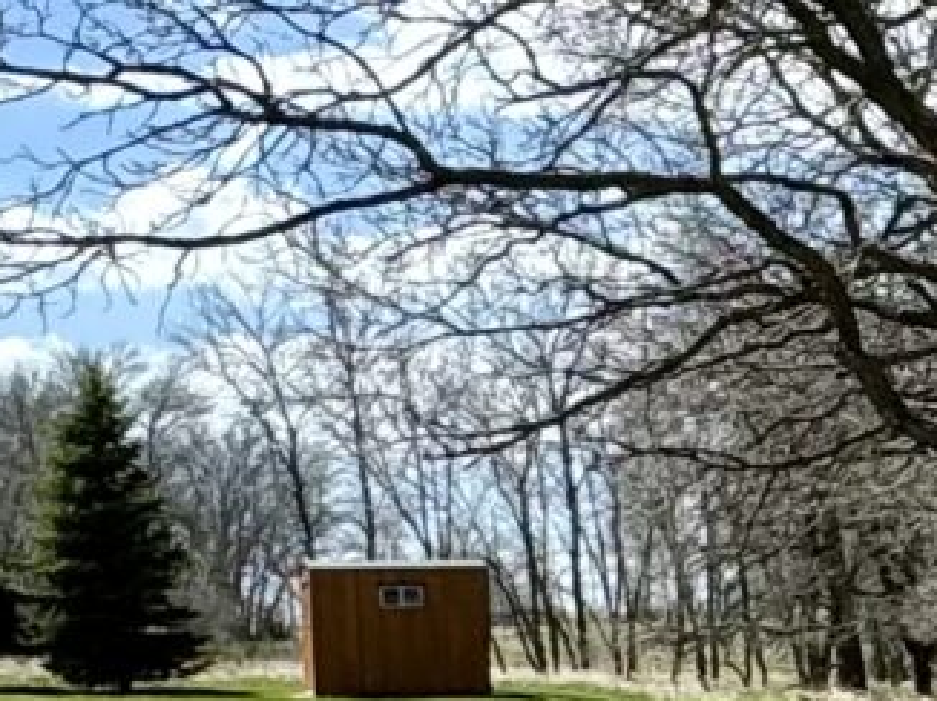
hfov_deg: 15.7
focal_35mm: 110
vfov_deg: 13.2
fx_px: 2975
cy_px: 779
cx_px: 1598
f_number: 2.2
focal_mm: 2.22
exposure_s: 1/1420
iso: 50
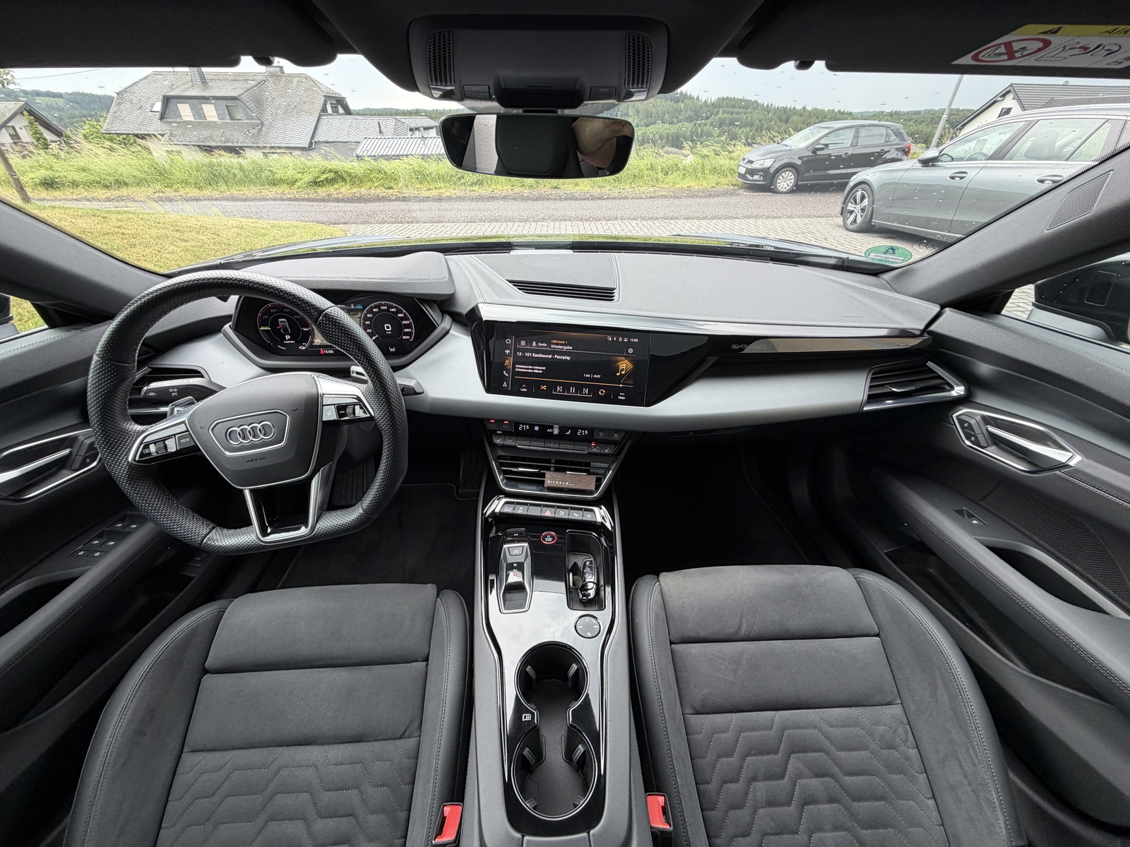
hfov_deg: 102.1
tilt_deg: -33.5
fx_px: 457
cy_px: 424
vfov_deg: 85.7
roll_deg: +0.2
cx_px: 565
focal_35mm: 14
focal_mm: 2.22
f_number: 2.2
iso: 64
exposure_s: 1/121
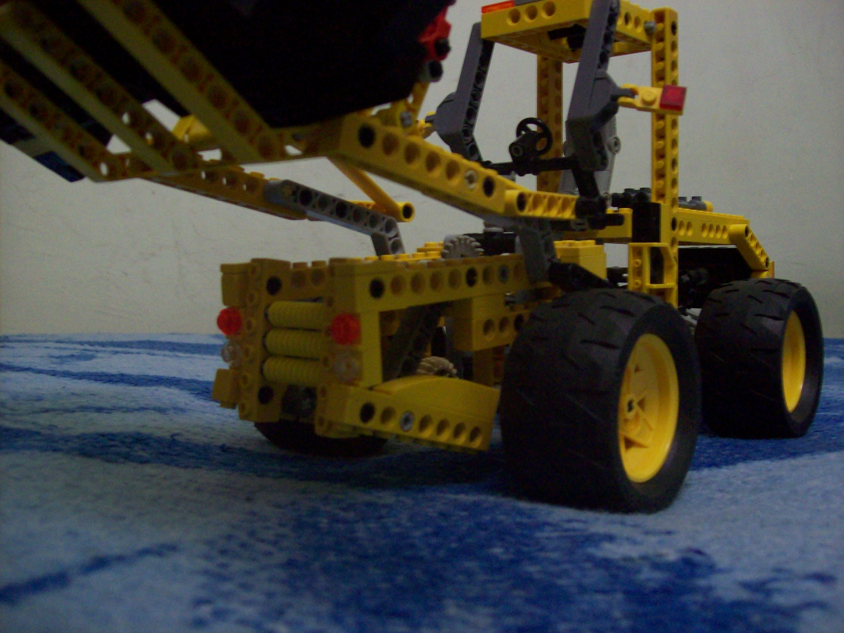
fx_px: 877
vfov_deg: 39.6
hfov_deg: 51.4
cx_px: 422
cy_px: 316
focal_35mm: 36
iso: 200
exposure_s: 1/8
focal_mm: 6
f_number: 2.7
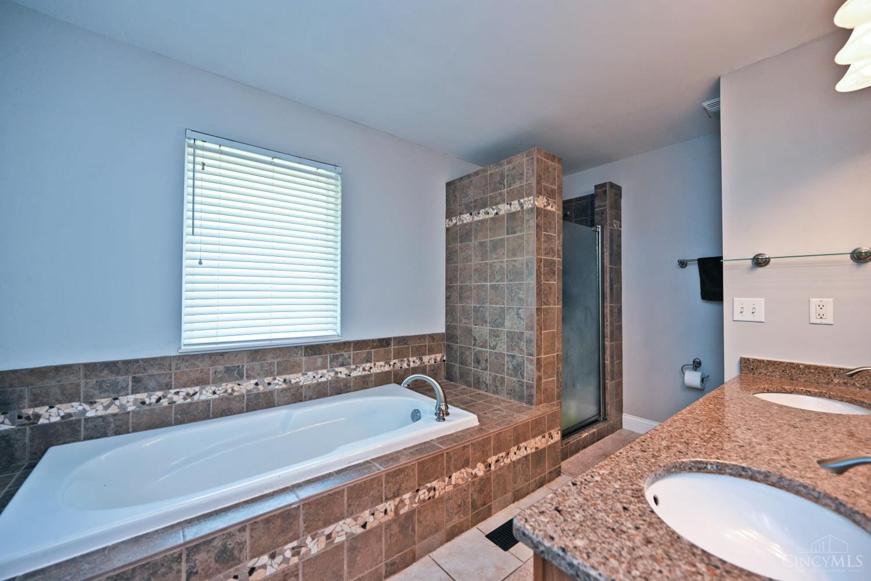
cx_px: 436
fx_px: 339
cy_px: 290
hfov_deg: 104.3
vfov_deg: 81.2
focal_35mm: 14
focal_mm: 14
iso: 200
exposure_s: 1/60
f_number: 4
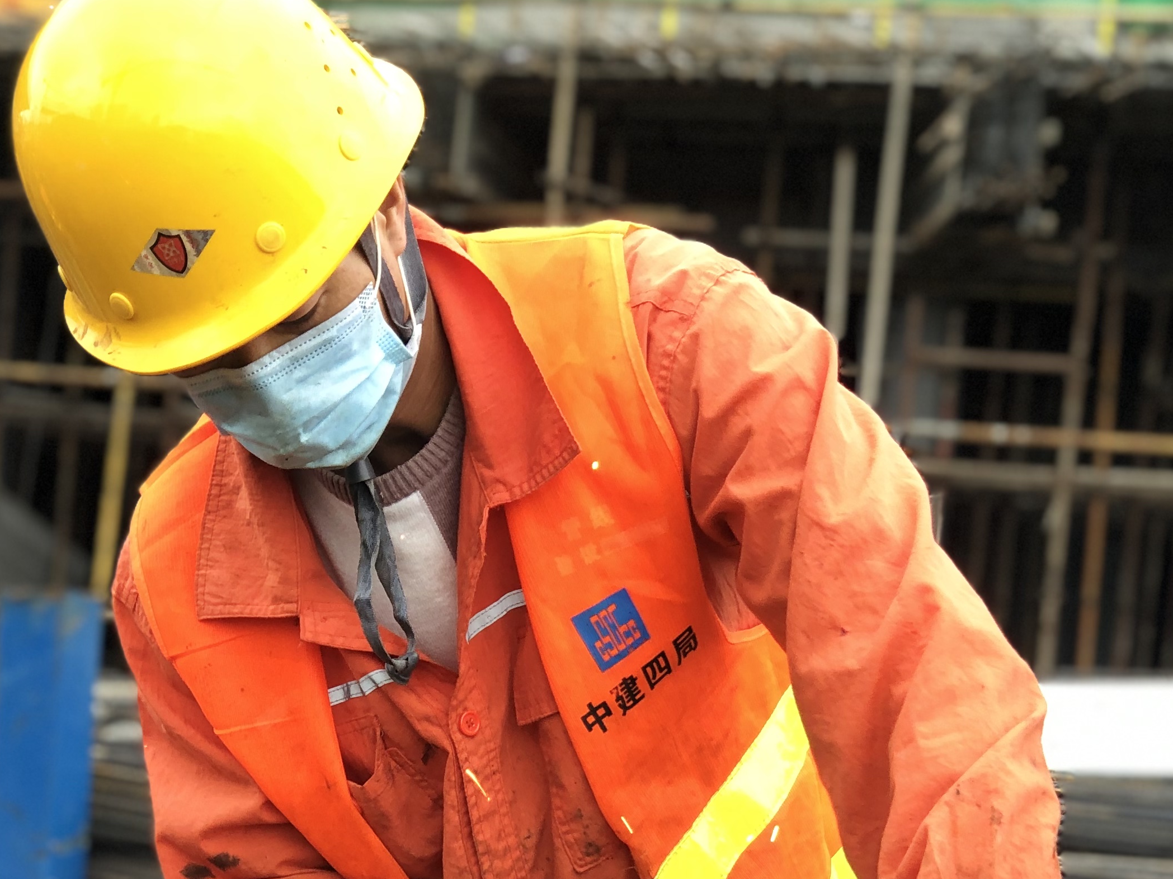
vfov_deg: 14.6
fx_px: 3388
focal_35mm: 100
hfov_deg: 19.6
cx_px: 508
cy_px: 820
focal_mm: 6
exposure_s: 1/60
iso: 20
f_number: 2.4
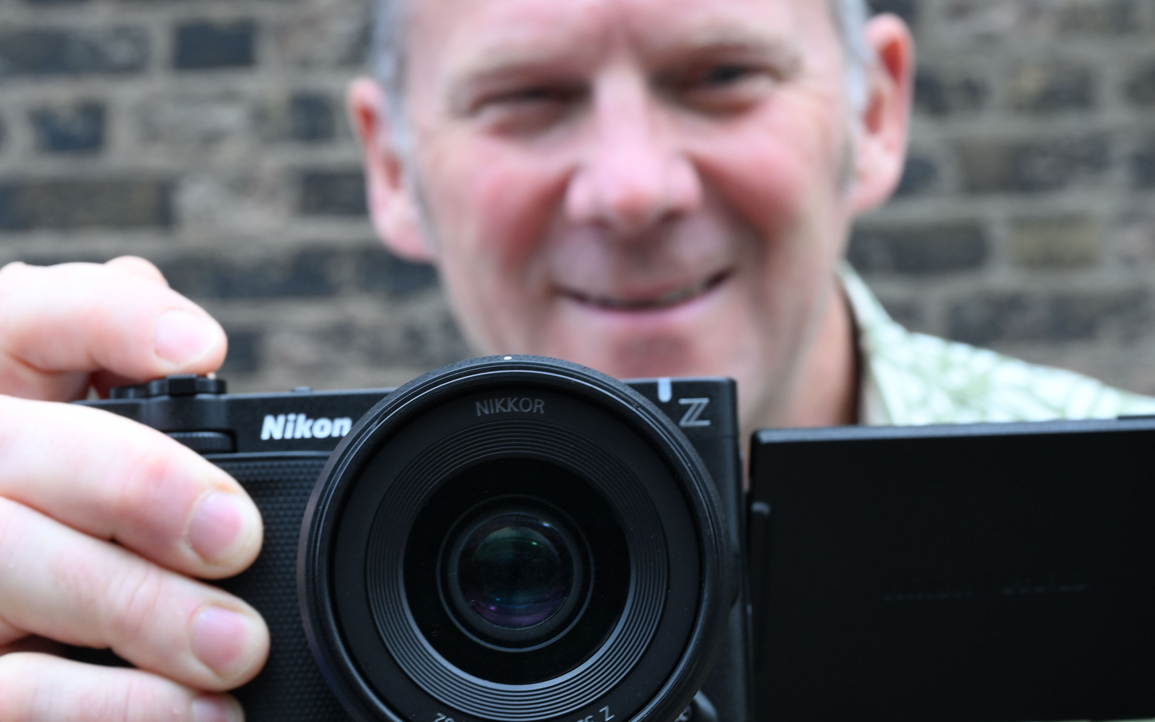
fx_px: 2928
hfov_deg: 22.3
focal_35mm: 93
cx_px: 562
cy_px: 450
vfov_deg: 14.0
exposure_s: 1/50
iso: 200
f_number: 9
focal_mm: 46
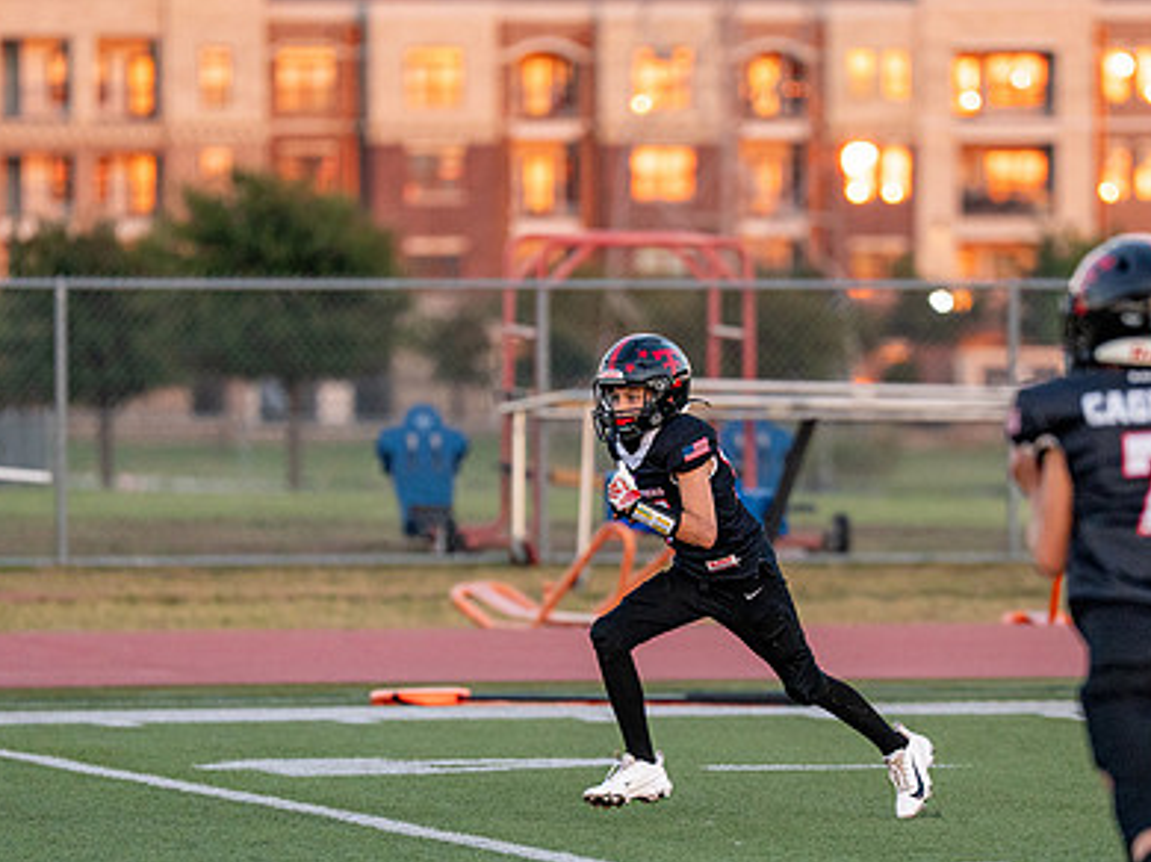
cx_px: 743
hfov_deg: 4.8
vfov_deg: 3.6
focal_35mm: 411
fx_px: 13658
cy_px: 516
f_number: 2.8
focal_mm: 200
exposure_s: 1/1250
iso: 1250
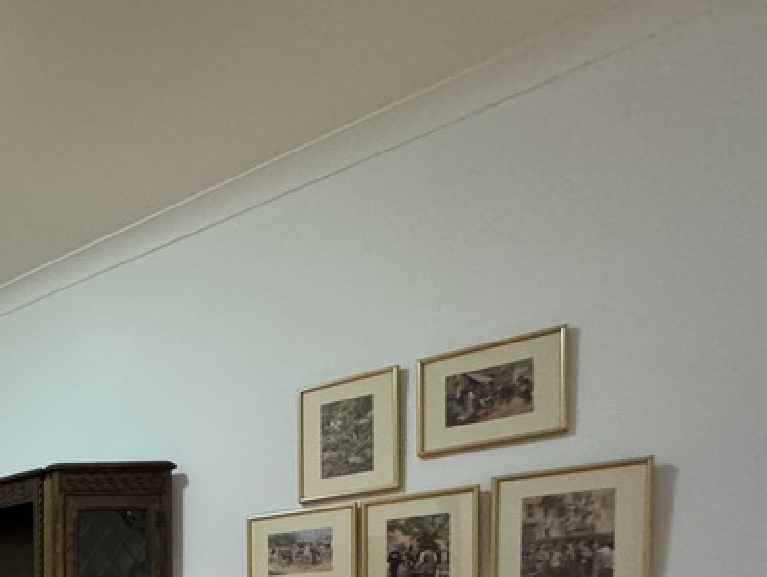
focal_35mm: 36
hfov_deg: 39.0
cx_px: -131
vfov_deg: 33.1
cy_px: 679
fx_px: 798
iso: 800
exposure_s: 1/50
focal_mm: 2.22
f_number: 2.2
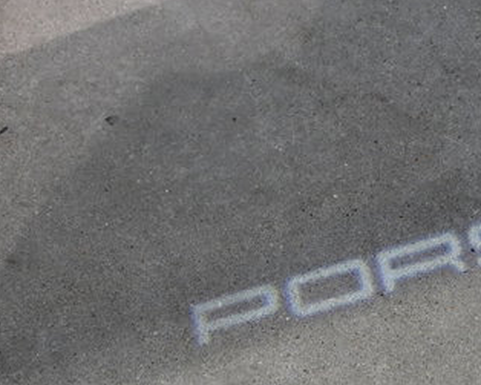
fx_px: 1665
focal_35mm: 117
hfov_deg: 16.3
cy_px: 253
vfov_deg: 13.2
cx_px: 408
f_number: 5
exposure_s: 1/125
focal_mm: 34
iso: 1250
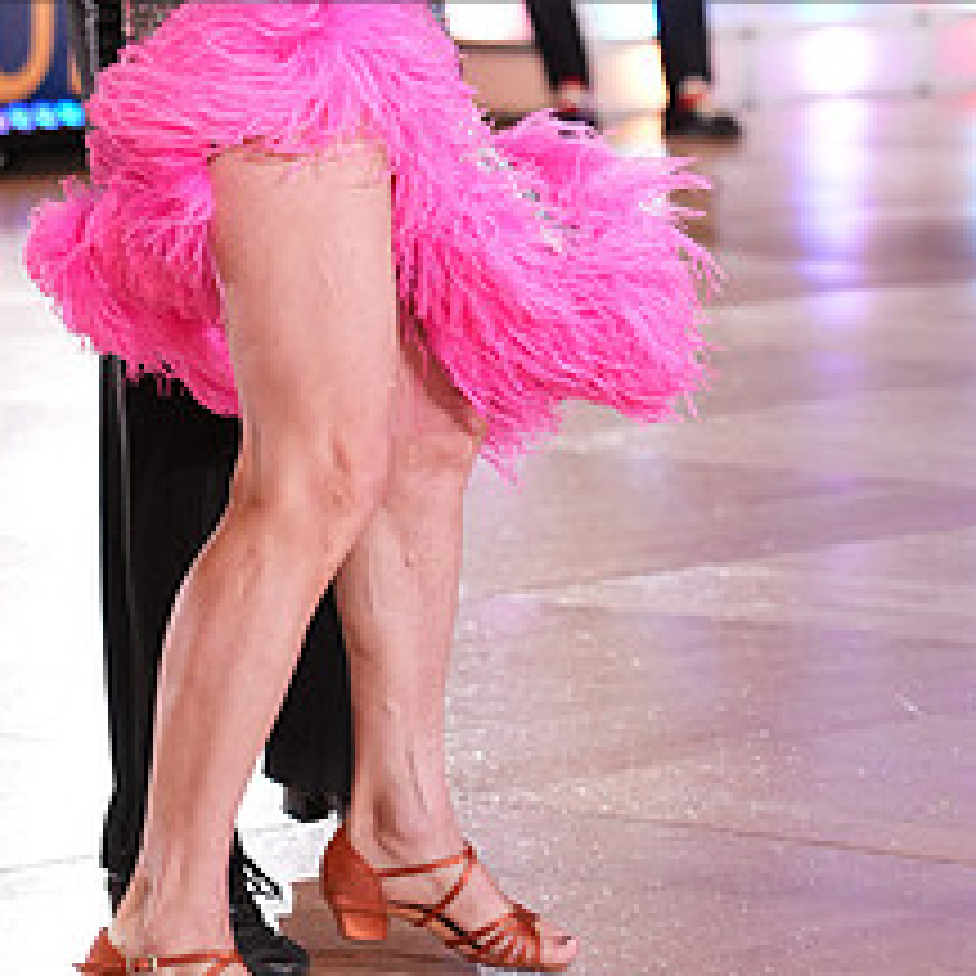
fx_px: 7624
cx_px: 394
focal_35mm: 239
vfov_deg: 7.3
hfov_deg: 7.3
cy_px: -144
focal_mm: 105
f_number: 4
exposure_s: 1/400
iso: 2000
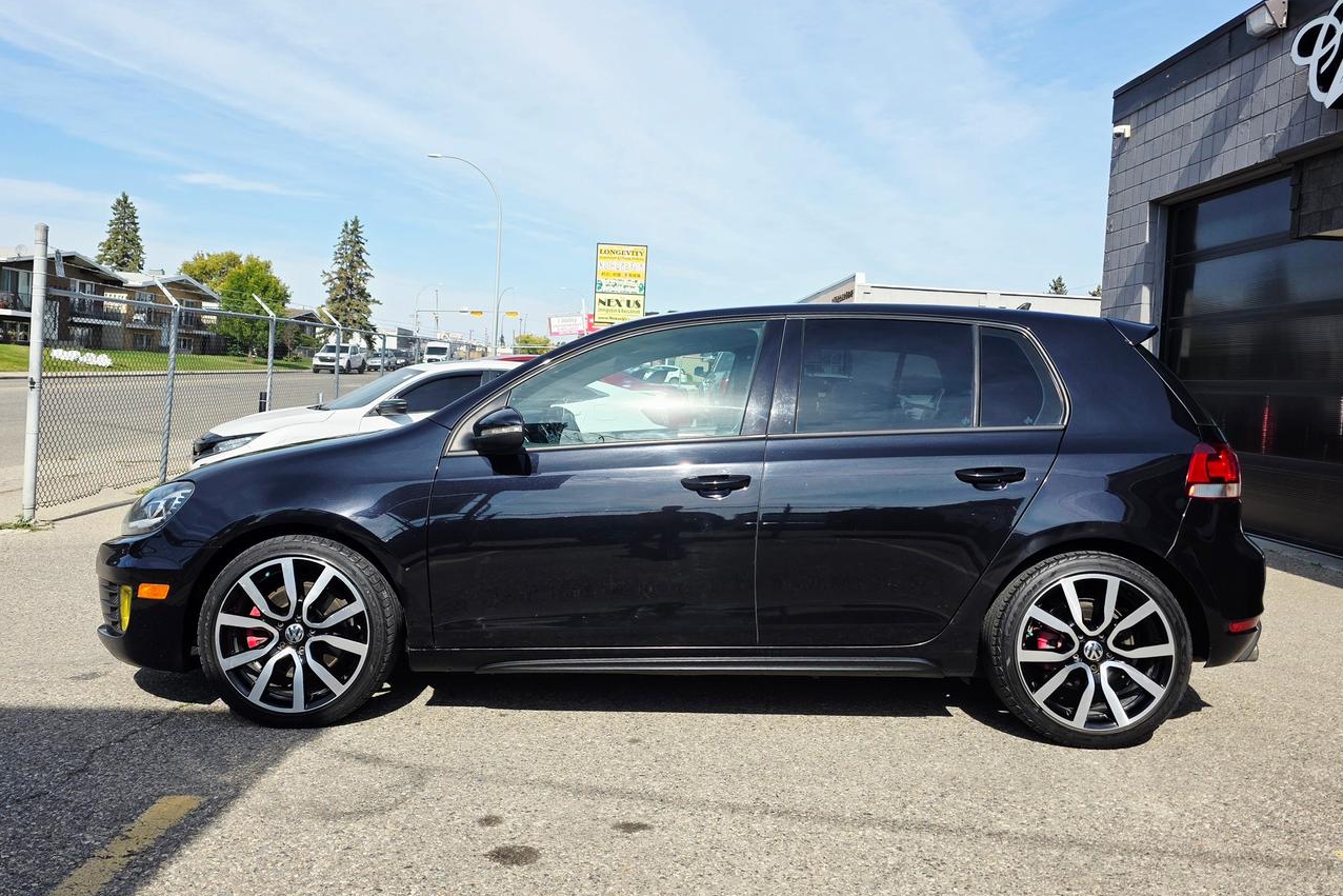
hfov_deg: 73.7
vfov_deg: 53.1
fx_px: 895
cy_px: 414
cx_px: 673
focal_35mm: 24
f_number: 1.7
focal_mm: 6.3
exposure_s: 1/10000
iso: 80
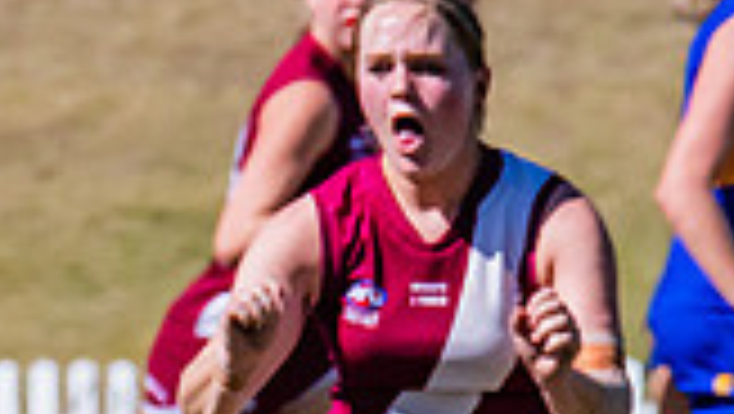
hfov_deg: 1.0
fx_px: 40730
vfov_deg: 0.6
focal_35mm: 2091
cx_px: -638
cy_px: 246
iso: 800
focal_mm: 360
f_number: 13
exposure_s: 1/1600
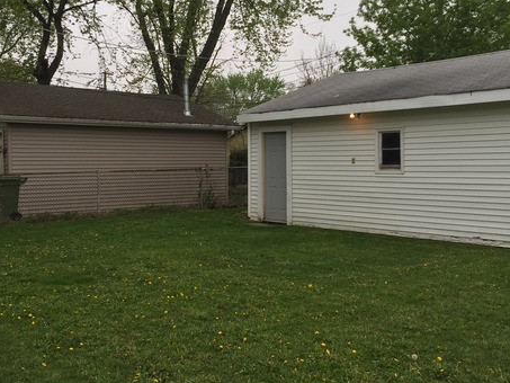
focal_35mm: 41
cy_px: 195
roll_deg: +1.7
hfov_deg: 45.8
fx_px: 604
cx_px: 249
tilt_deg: -1.2
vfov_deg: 35.2
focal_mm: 4.15
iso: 32
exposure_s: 1/150
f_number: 2.2
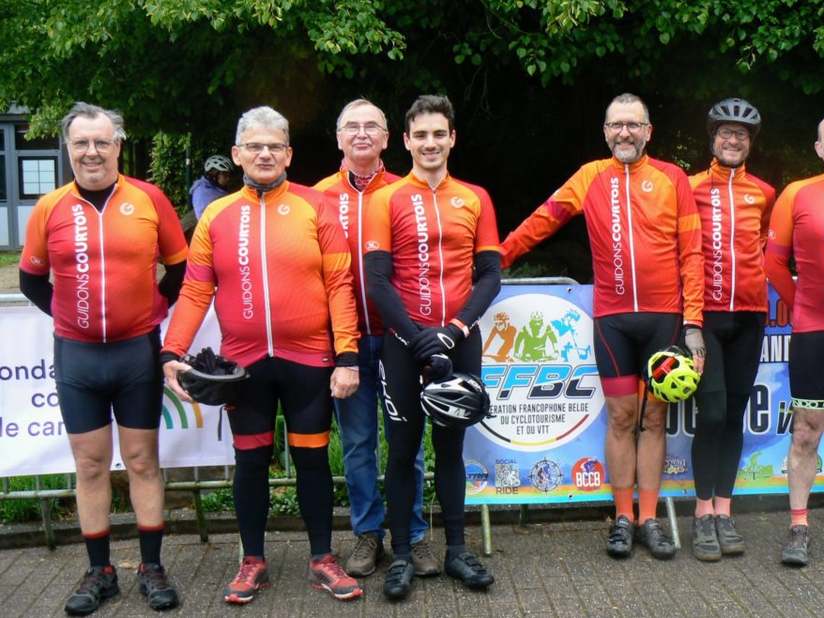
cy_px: 301
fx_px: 999
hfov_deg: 44.7
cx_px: 471
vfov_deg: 34.3
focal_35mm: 42
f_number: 4
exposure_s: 1/50
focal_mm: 6
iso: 80
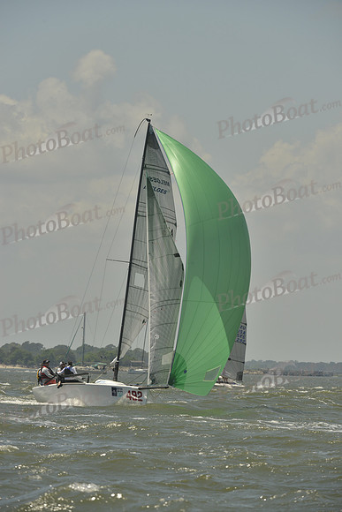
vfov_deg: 7.9
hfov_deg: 5.3
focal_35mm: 260
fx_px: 3703
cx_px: 171
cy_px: 256
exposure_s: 1/1250
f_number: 10
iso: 280
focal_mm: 260
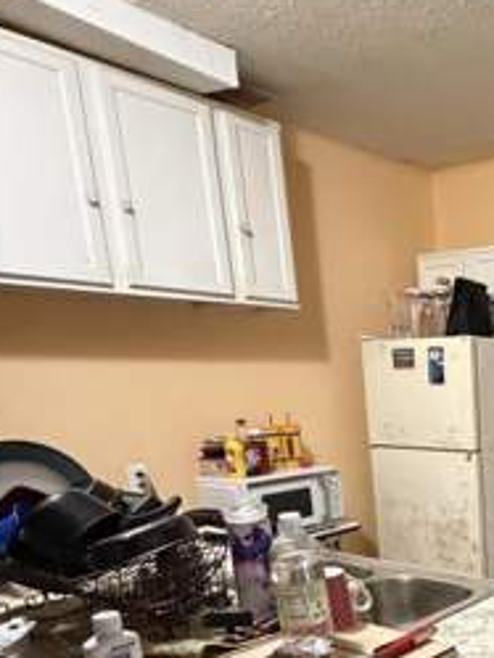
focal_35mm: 36
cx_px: 594
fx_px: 684
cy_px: 558
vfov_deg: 47.5
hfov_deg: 32.6
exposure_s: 1/60
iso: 1000
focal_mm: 2.22
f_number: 2.2
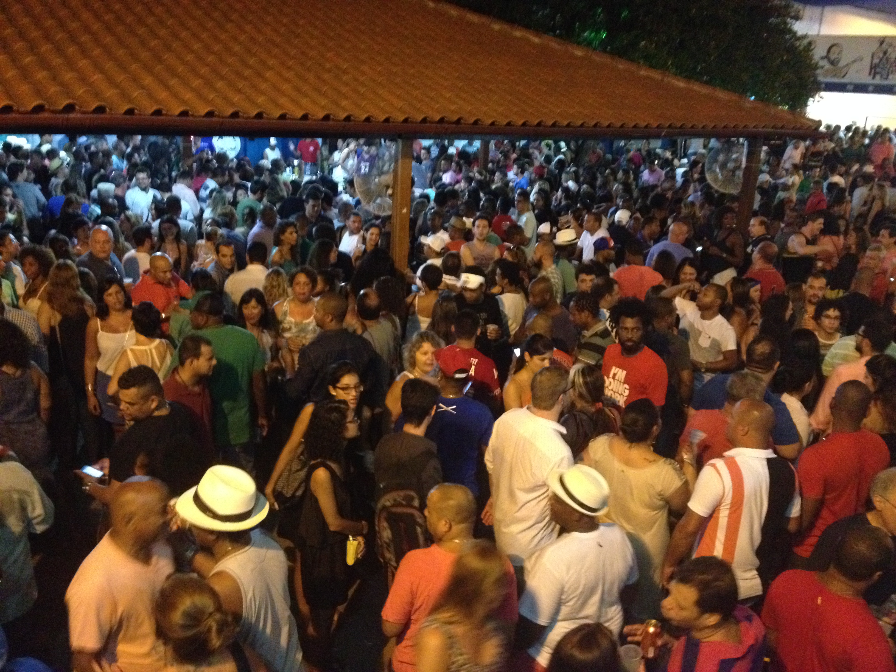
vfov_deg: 40.7
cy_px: 336
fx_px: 906
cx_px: 448
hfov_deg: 52.6
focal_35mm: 35
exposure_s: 1/15
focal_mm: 4.28
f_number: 2.4
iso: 800
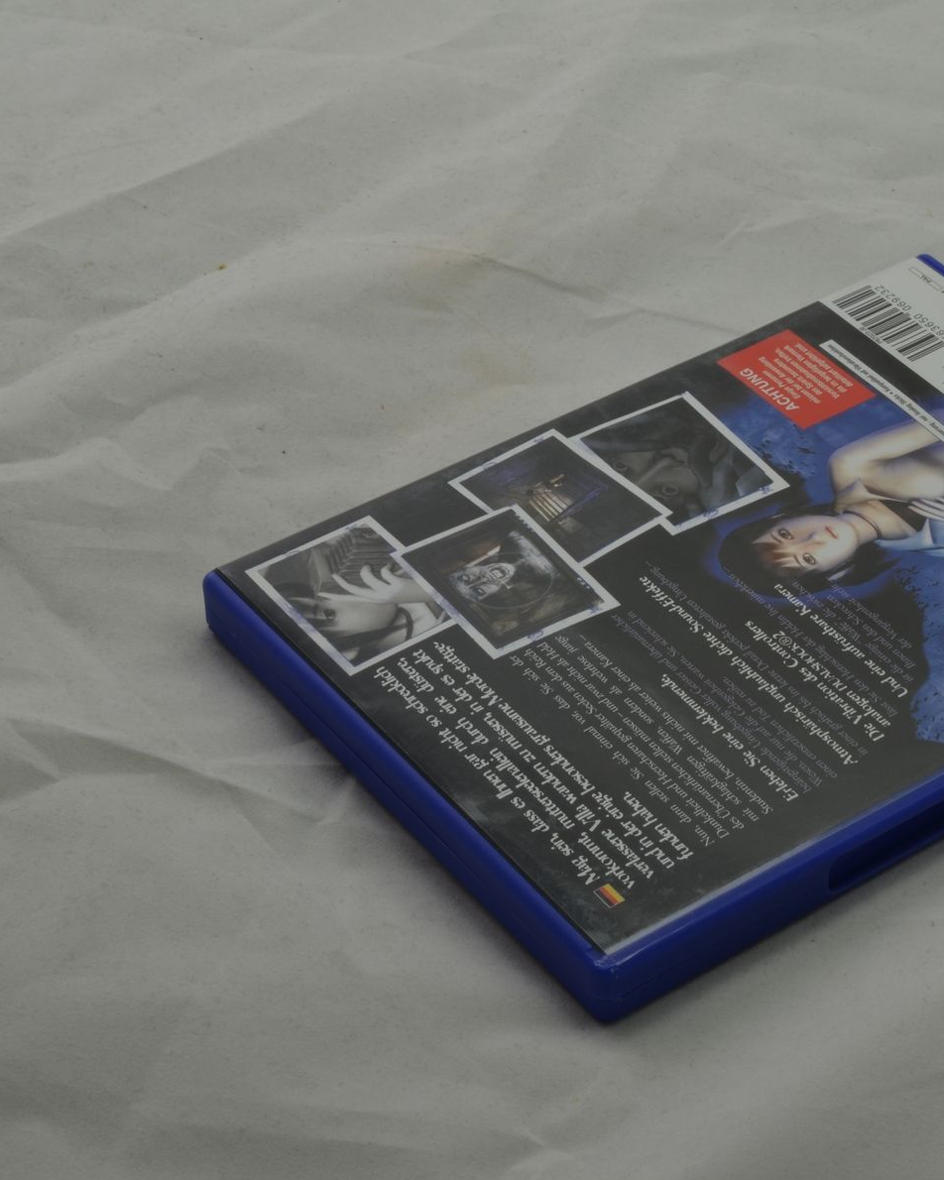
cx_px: 731
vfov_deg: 22.5
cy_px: 590
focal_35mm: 85
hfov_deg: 17.9
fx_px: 2968
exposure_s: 1/3
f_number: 20
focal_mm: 40
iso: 100
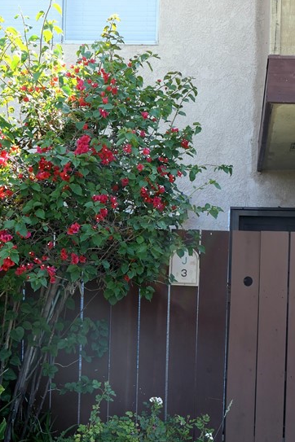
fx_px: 836
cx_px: 174
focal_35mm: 68
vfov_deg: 29.4
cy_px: 304
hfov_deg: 20.0
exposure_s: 1/80
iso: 160
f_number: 5.6
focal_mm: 12.6
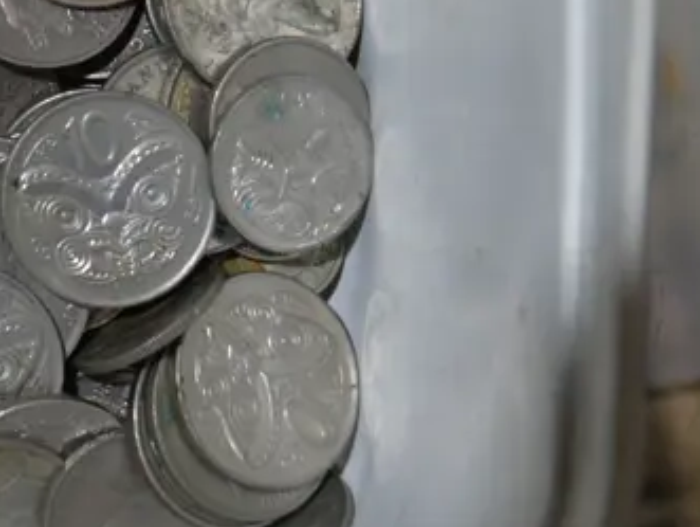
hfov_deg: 13.7
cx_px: -307
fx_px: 2753
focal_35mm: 136
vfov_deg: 10.7
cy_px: -103
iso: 200
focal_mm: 22
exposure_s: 1/100
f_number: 4.7
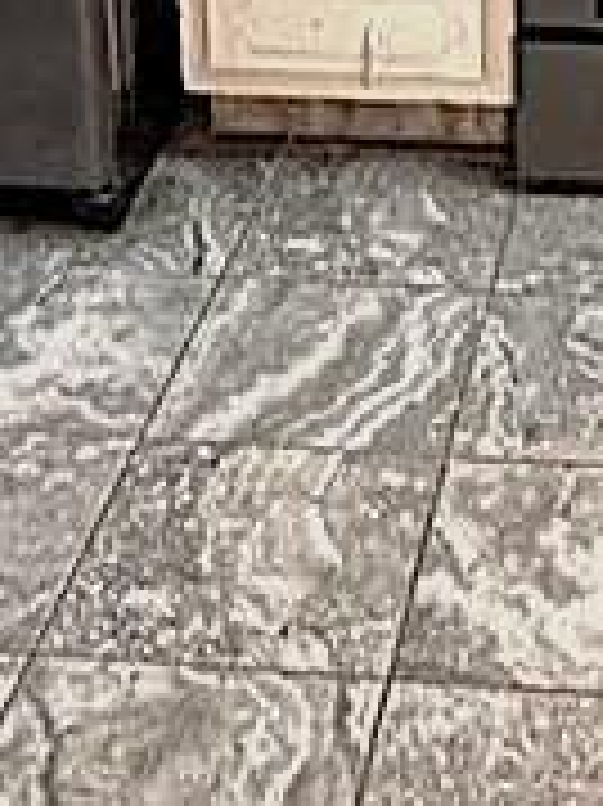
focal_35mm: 94
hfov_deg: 15.5
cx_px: 585
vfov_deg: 18.8
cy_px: -342
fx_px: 2186
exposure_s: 1/60
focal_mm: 2.22
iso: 1000
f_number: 2.2
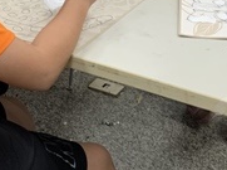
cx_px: 98
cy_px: -65
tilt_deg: -19.8
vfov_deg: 13.1
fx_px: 707
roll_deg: +0.8
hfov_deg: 18.2
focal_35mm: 108
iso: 80
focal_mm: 4.25
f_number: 1.8
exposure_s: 1/60
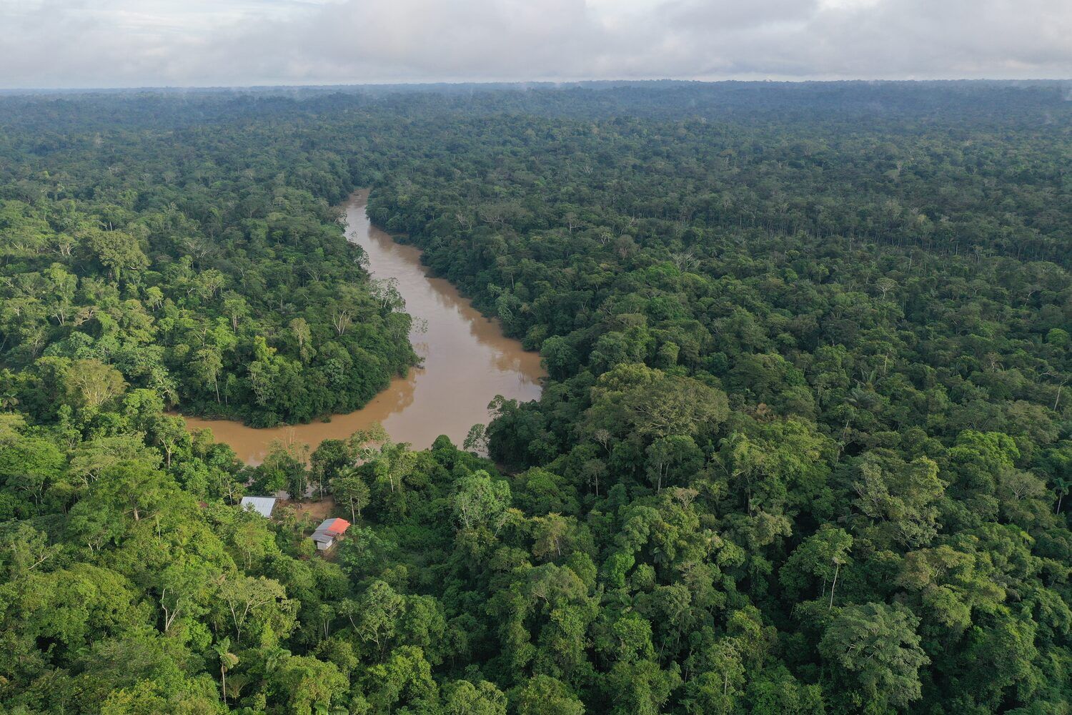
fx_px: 834
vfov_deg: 46.4
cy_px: 358
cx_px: 536
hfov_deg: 65.5
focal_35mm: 28
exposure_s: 1/200
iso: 100
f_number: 5
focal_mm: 10.26
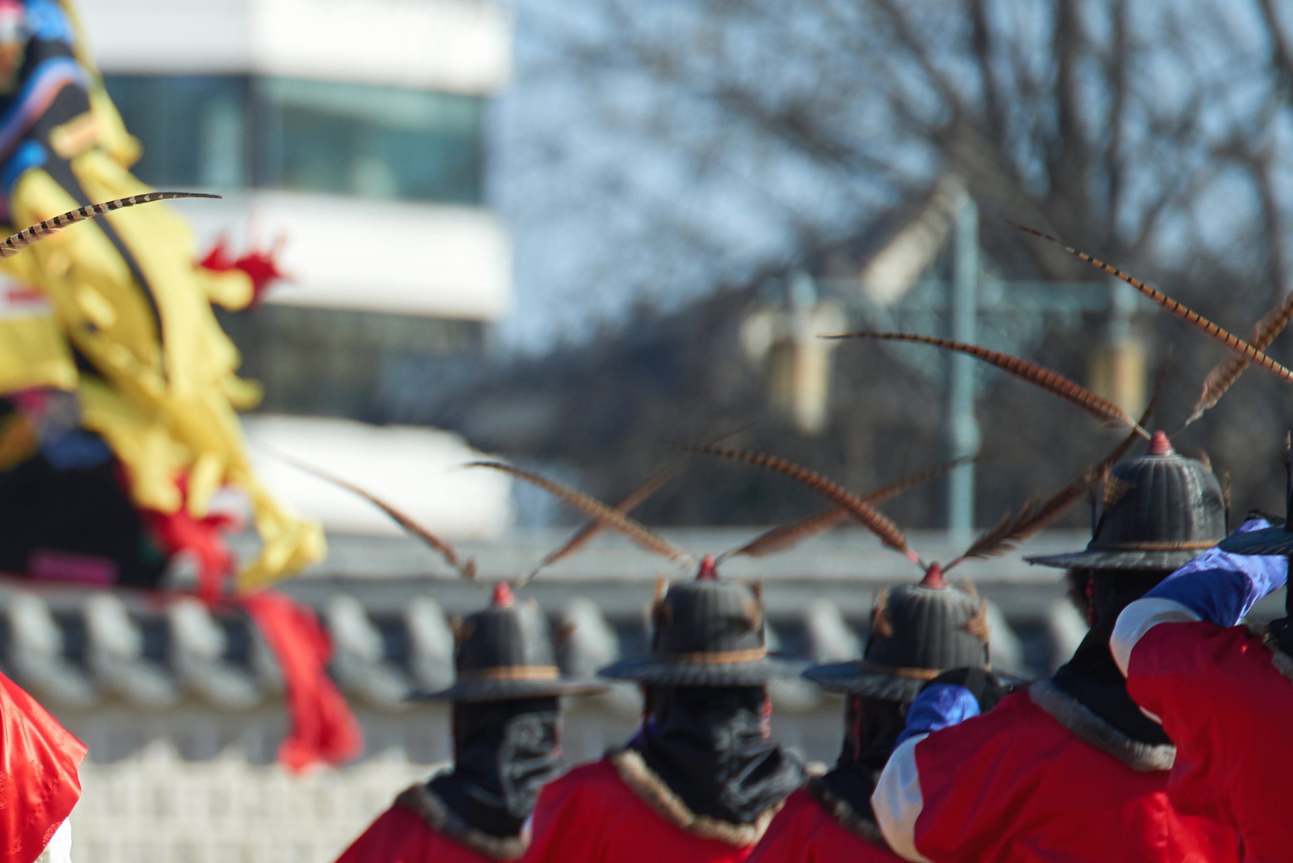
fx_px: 20803
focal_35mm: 579
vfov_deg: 2.4
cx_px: -444
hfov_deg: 3.6
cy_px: 766
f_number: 2.8
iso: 160
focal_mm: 200
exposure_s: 1/4000
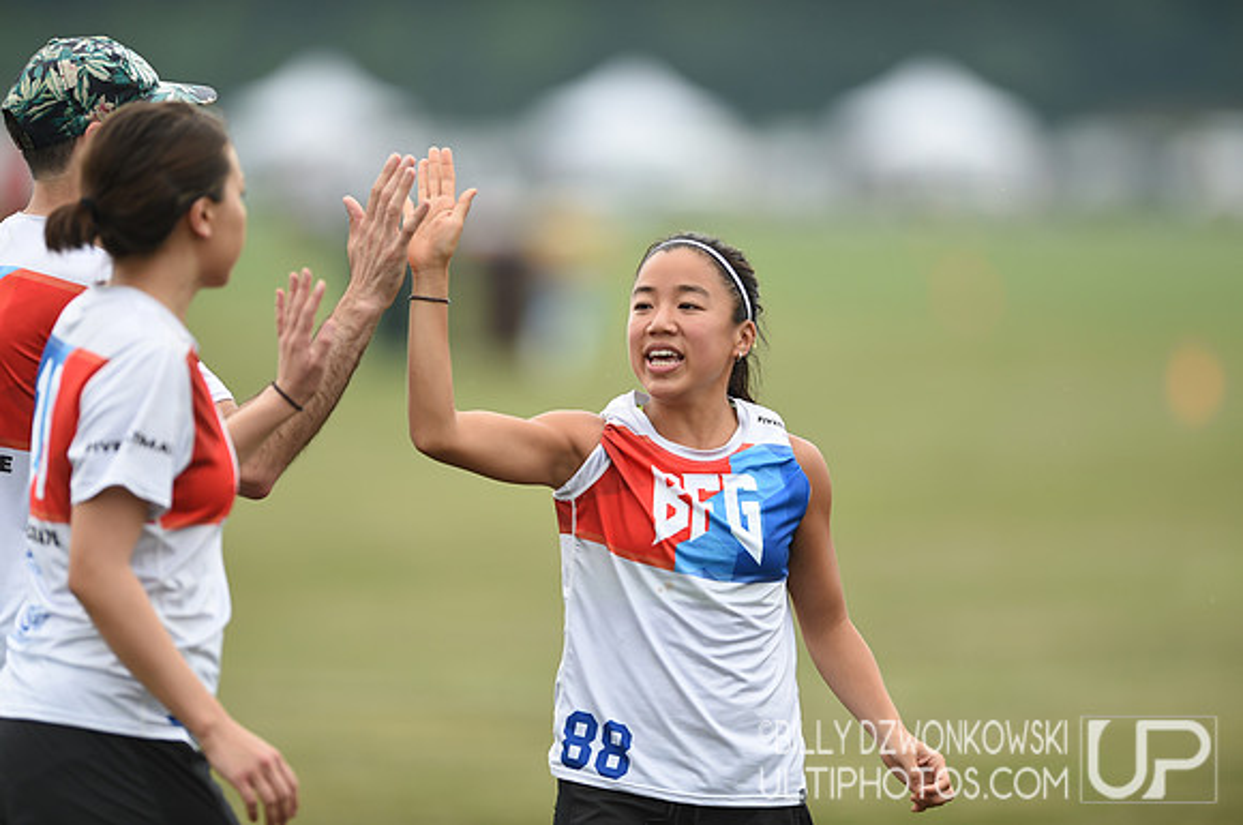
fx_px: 13792
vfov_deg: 3.4
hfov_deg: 5.2
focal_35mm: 400
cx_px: 622
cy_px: 412
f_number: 2.8
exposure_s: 1/1250
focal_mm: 400
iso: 400
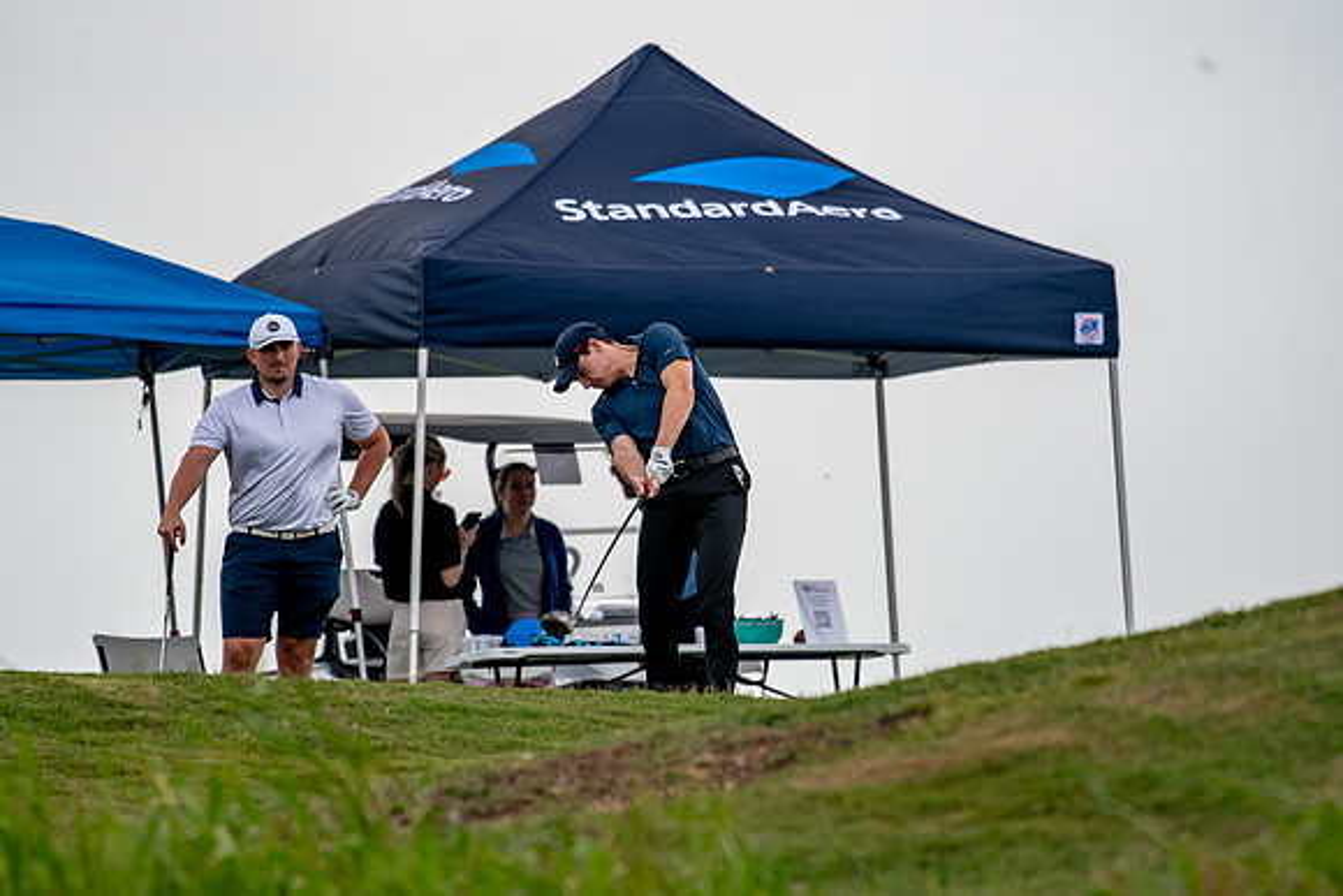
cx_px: 672
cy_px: 448
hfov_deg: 3.5
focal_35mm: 585
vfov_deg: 2.4
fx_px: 21828
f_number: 5.6
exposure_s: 1/2000
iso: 400
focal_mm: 390
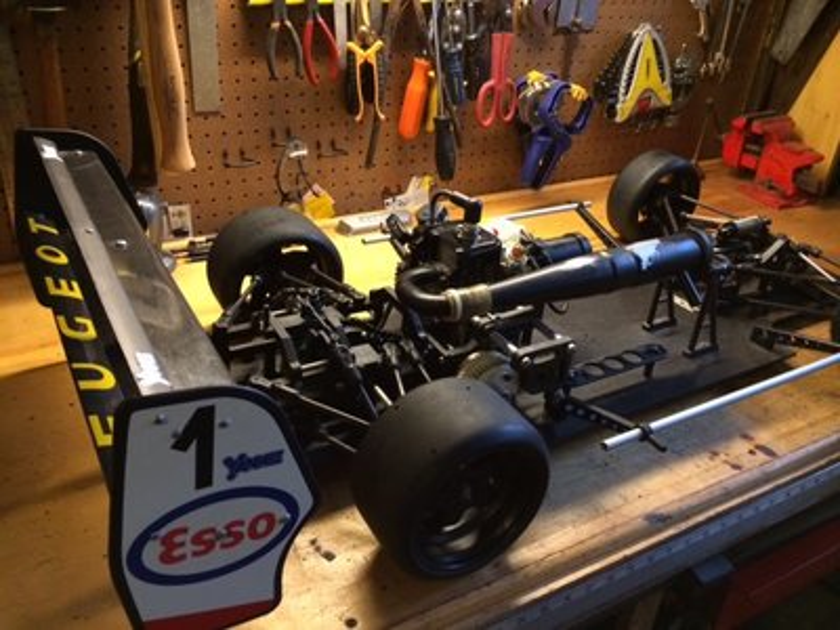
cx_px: 420
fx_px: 728
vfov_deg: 46.8
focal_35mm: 30
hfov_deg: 60.0
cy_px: 315
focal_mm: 4.12
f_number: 2.2
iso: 320
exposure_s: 1/30
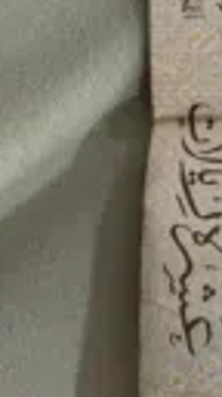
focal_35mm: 88
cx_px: 281
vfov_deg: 24.0
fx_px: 926
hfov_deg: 13.2
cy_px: 114
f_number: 1.8
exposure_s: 1/60
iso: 200
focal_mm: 4.25
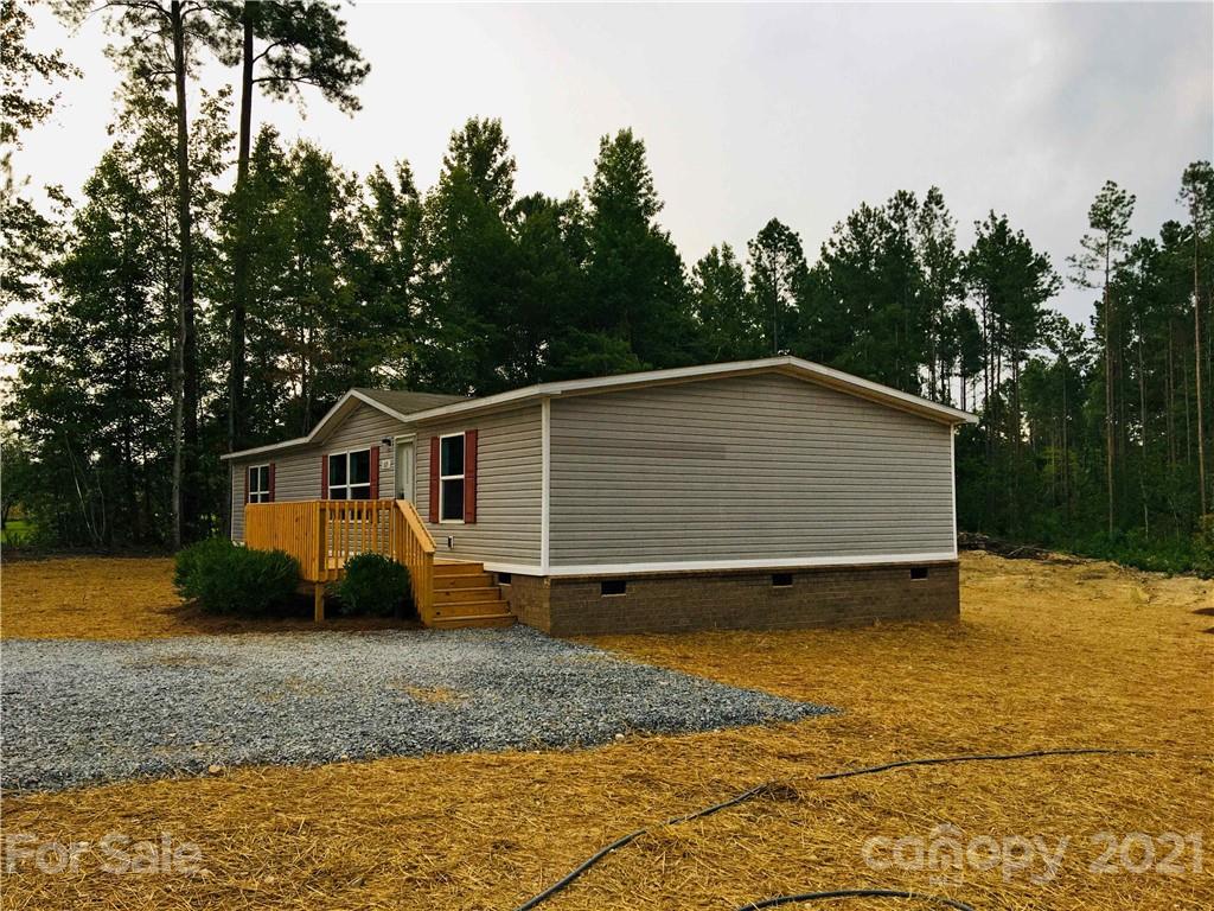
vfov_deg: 48.2
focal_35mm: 29
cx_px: 607
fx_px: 1017
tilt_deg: +2.9
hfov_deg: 61.7
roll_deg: +0.7
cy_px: 456
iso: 32
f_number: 2.2
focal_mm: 4.15
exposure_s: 1/120
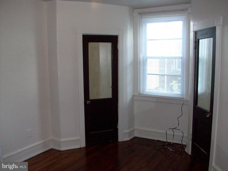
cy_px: 86
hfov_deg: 54.0
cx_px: 114
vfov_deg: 41.8
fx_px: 224
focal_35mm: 34
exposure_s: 1/60
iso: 160
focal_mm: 5.7
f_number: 2.8
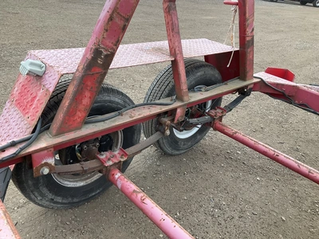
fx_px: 267
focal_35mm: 29
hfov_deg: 61.7
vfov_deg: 48.2
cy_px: 120
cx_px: 160
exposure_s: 1/122
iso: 64
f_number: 1.8
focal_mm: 3
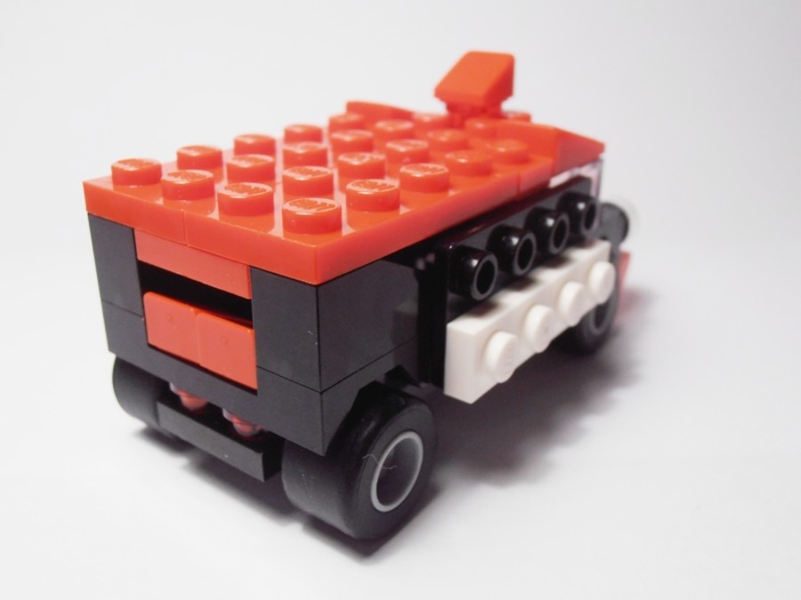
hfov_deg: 50.1
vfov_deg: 38.7
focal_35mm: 37
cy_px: 300
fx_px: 856
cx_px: 400
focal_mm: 6.61
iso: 80
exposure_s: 1/60
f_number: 3.9
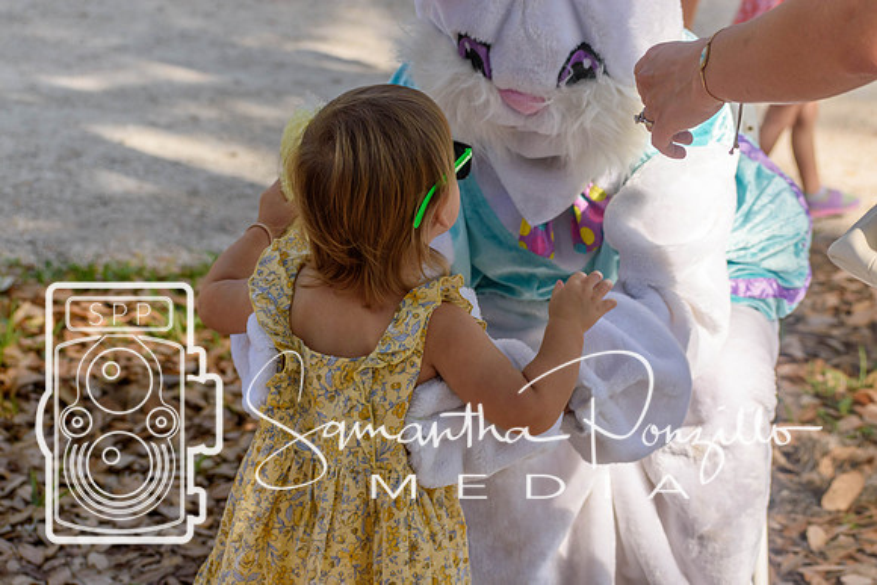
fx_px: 2558
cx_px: 438
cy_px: 292
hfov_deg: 19.5
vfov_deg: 13.0
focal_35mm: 105
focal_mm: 70
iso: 200
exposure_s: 1/500
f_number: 5.6
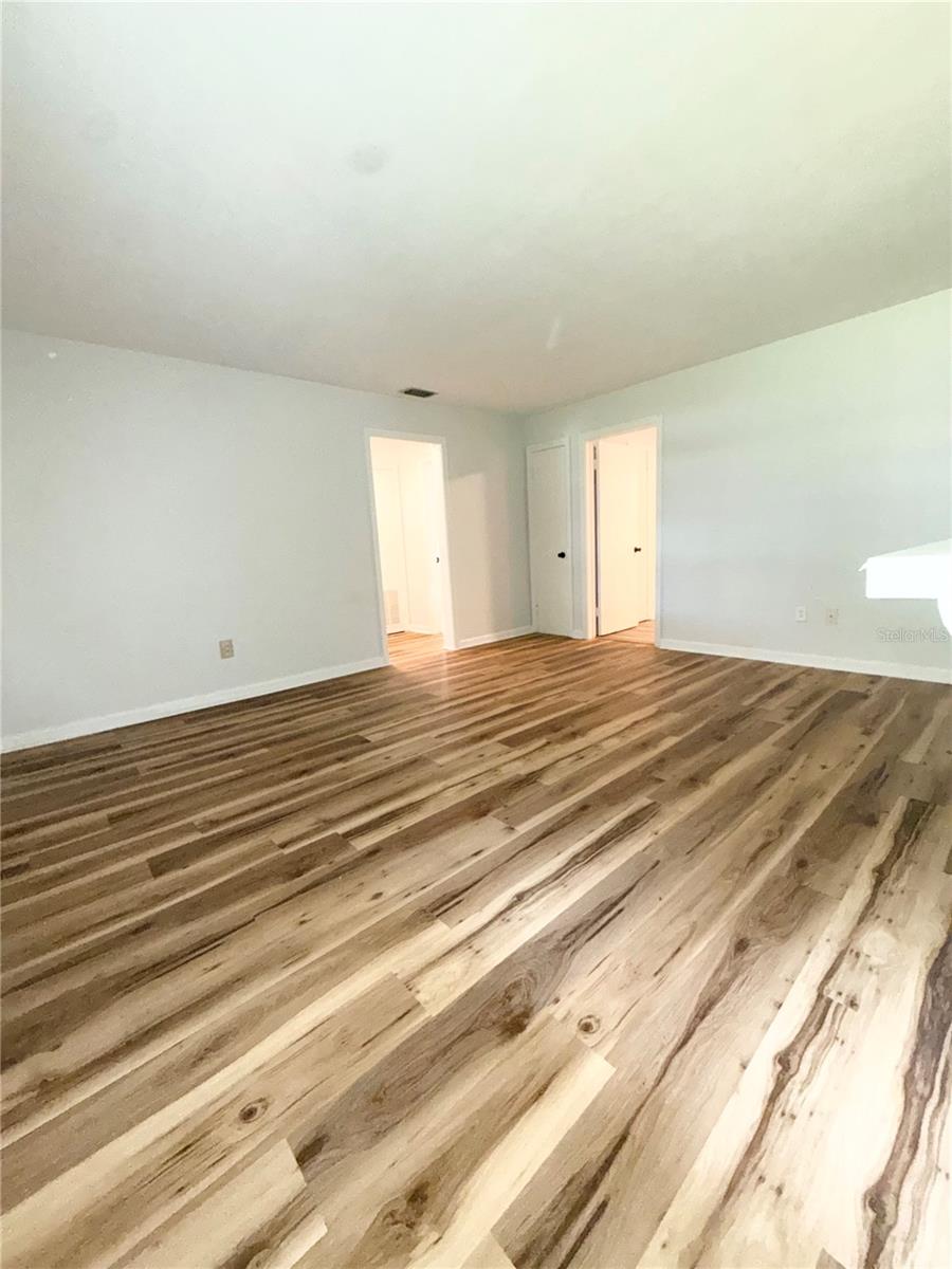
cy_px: 634
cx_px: 476
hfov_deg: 85.7
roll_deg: +2.8
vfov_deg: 102.1
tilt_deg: -9.7
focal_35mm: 14
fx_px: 513
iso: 1000
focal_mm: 2.22
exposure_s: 1/60
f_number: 2.2
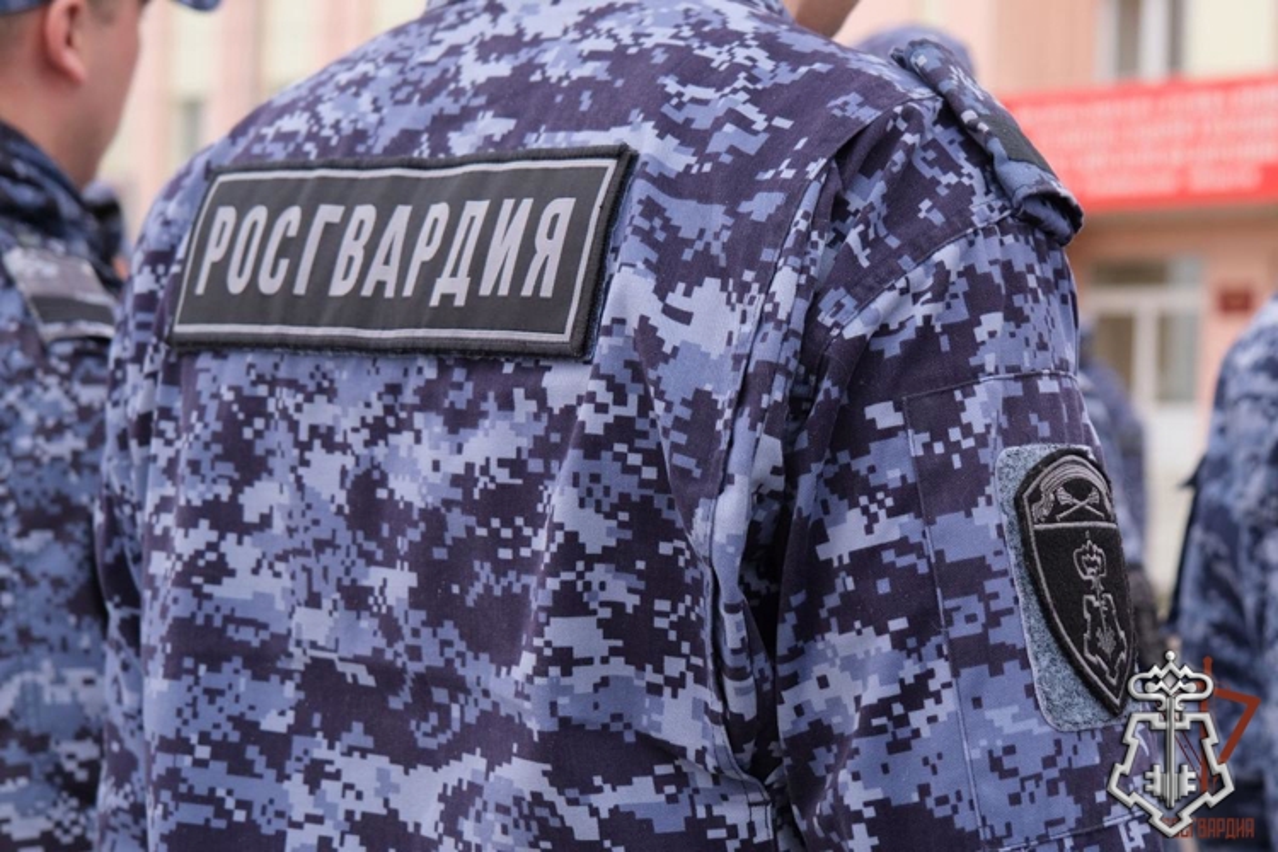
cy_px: 426
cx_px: 639
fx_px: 1988
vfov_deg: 24.2
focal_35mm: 56
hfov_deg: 35.6
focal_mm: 37.6
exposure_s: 1/480
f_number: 4.5
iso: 320
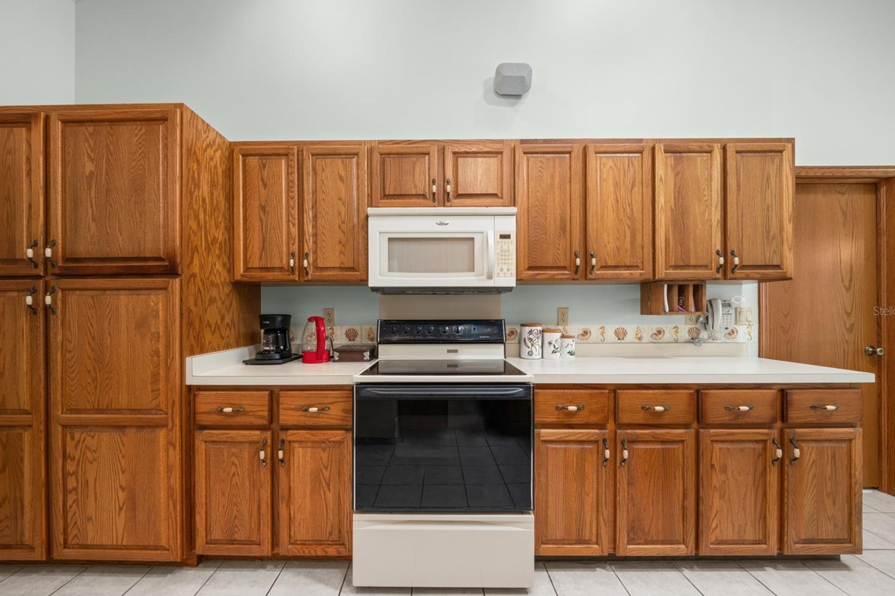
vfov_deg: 85.3
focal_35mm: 13
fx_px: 323
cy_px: 311
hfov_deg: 108.3
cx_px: 442
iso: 400
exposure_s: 1/1.25
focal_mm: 12
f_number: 11
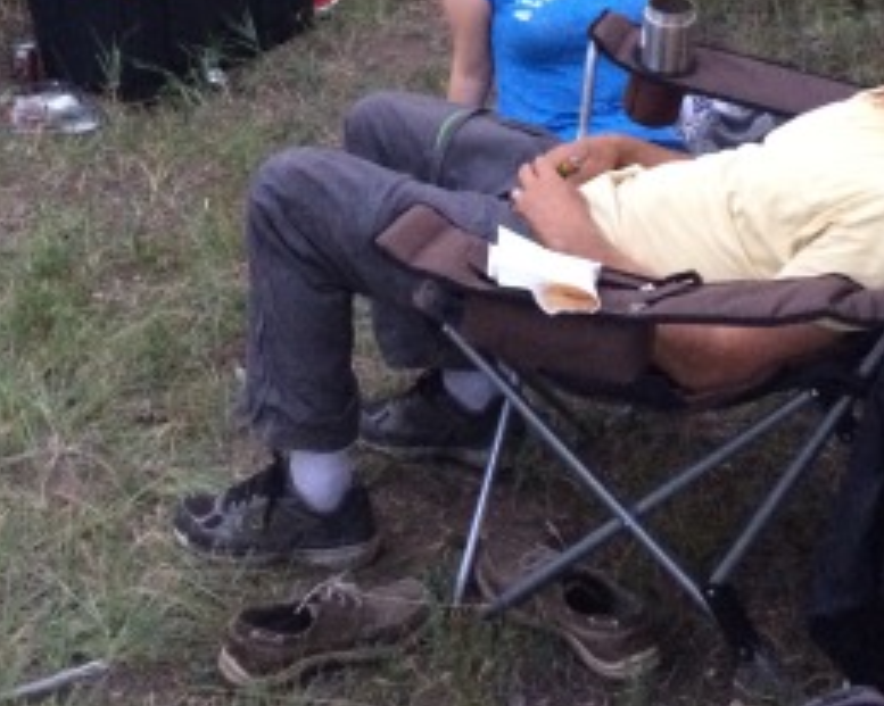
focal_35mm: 70
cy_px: -82
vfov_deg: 20.7
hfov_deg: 27.1
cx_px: 341
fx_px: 1831
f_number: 2.2
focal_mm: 4.15
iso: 320
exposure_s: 1/15
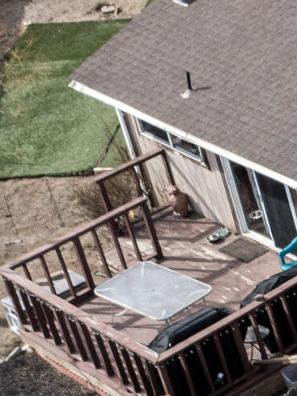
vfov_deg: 12.0
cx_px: 973
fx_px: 1887
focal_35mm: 165
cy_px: 266
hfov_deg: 7.6
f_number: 4.5
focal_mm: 10.26
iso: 100
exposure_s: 1/640
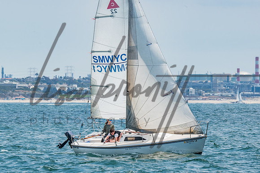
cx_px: 130
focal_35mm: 370
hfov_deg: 5.6
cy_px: 86
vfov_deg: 3.7
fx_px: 2670
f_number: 11
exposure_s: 1/640
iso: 400
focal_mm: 240
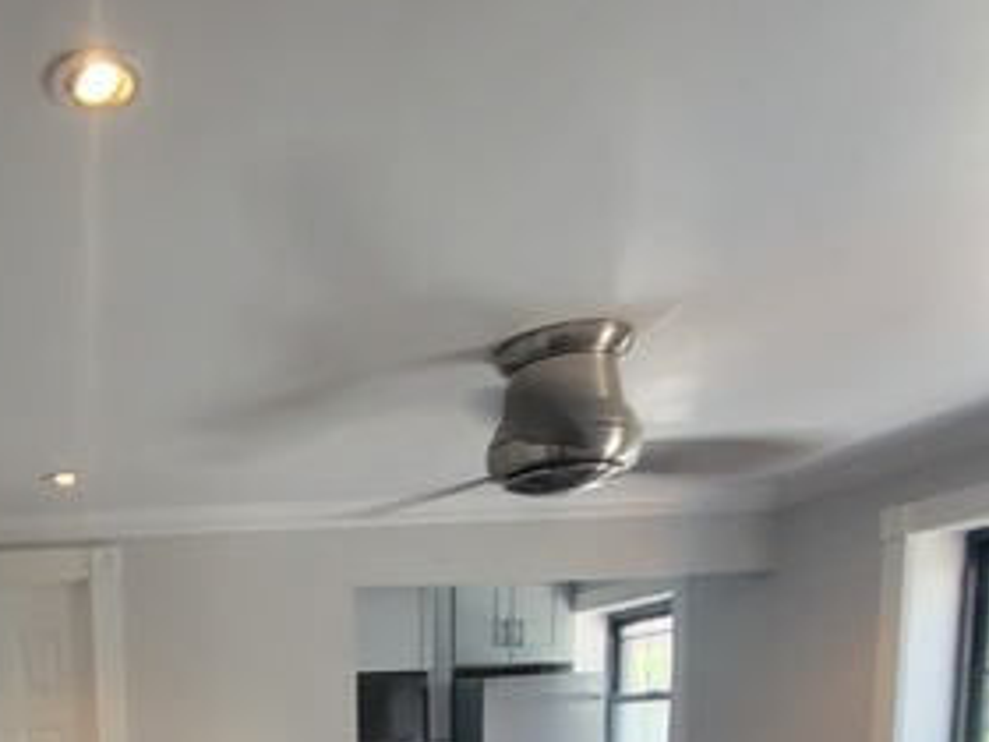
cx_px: 164
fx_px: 886
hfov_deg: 53.5
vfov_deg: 36.9
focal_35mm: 31
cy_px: 848
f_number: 2.2
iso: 320
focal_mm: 2.2
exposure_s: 1/60
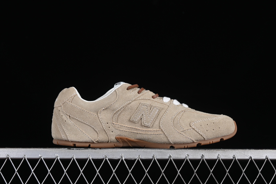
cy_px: 92
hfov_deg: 26.6
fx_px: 583
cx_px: 139
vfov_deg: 18.0
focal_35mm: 76
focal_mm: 50
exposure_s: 1/80
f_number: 8
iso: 160
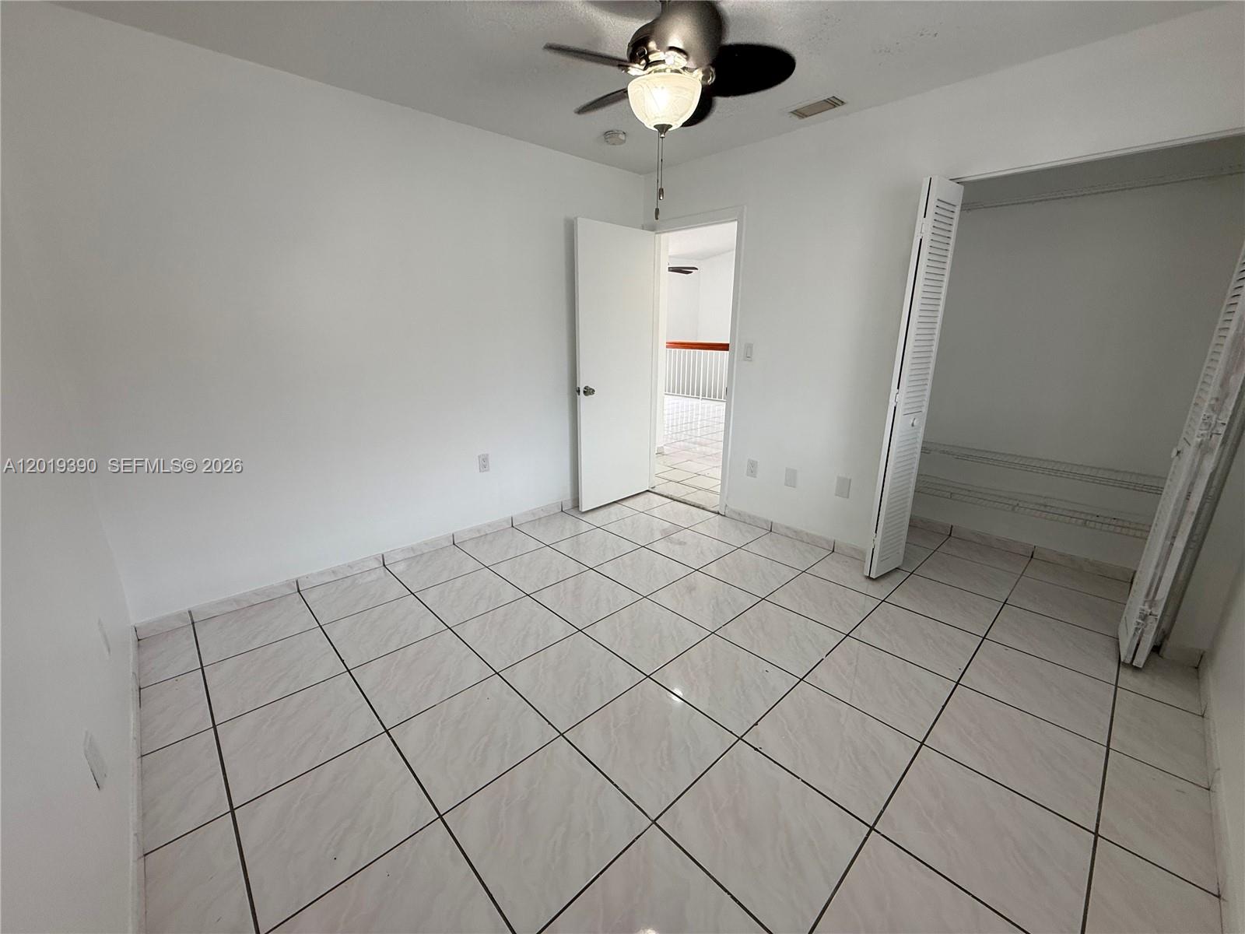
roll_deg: -0.7
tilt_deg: -15.2
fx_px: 504
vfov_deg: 85.7
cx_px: 622
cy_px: 467
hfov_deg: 102.1
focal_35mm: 14
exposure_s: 1/120
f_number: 2.2
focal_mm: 2.22
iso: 100
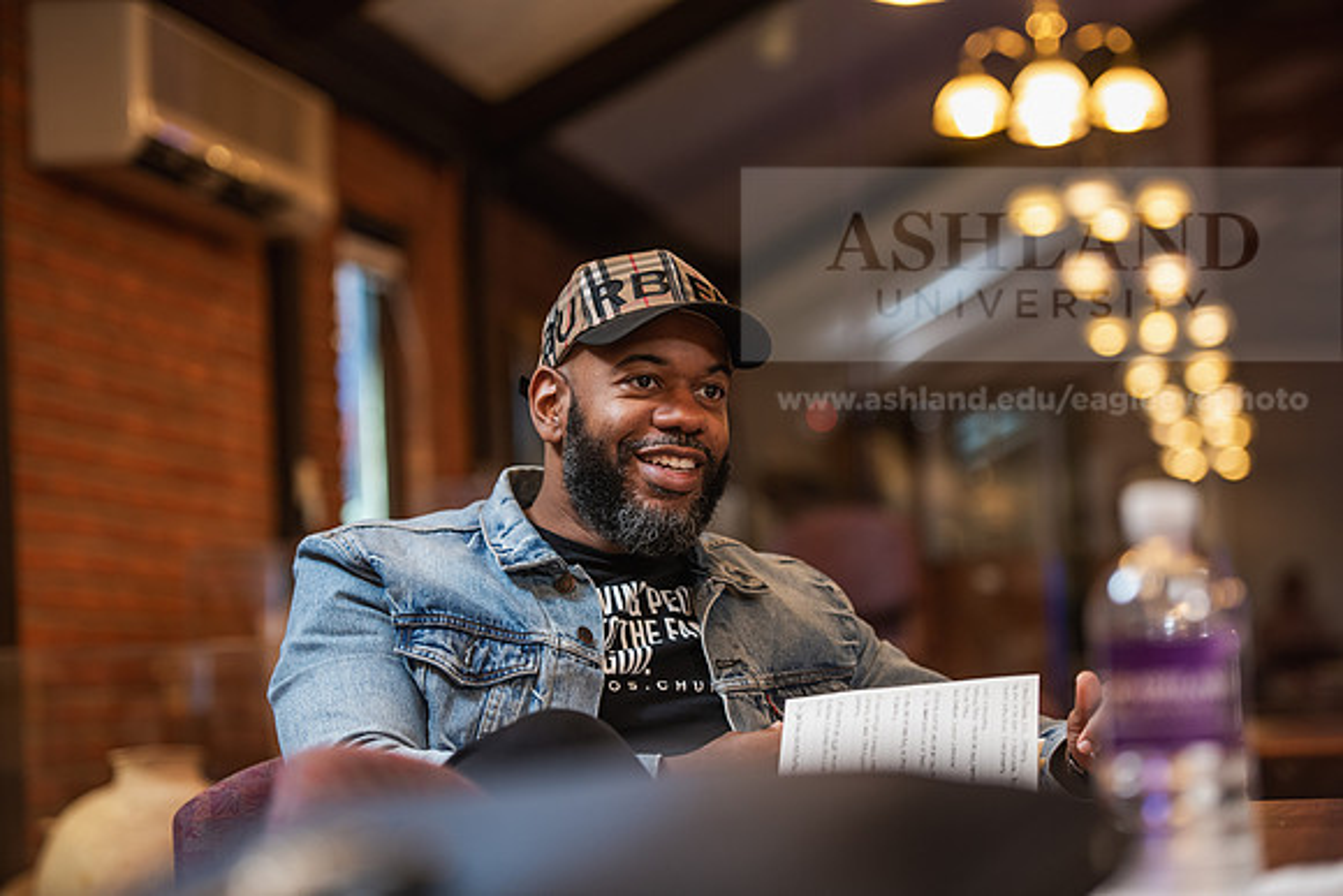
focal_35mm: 102
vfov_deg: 13.4
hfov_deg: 20.0
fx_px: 3806
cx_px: 672
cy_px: 448
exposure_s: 1/160
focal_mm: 102
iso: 800
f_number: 2.8
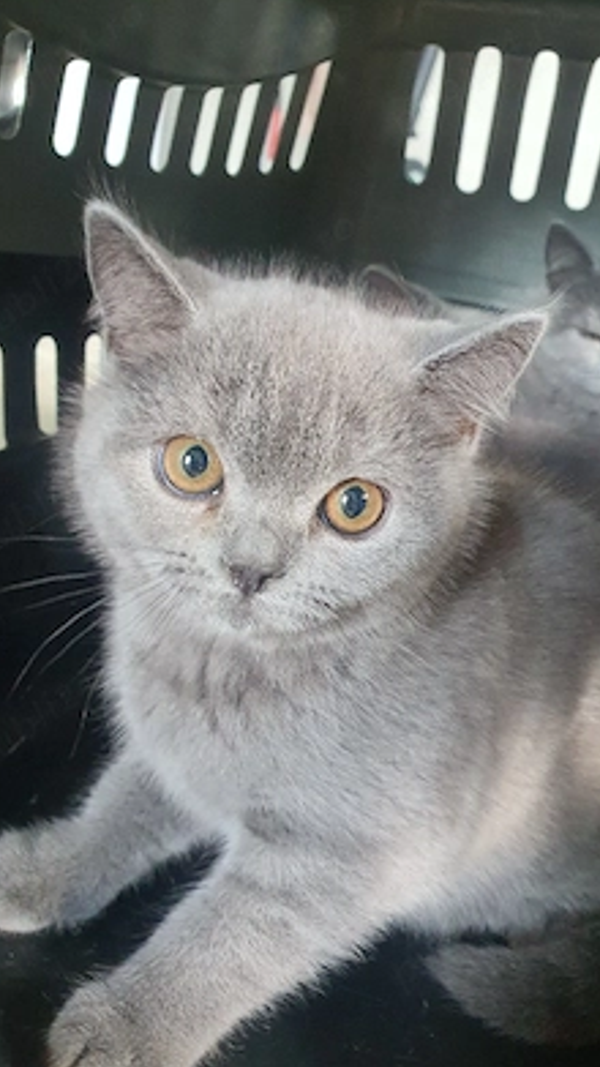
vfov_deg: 66.1
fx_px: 820
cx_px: 322
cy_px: 527
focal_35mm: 29
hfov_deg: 40.2
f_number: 2.4
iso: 500
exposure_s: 1/50
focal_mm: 4.3
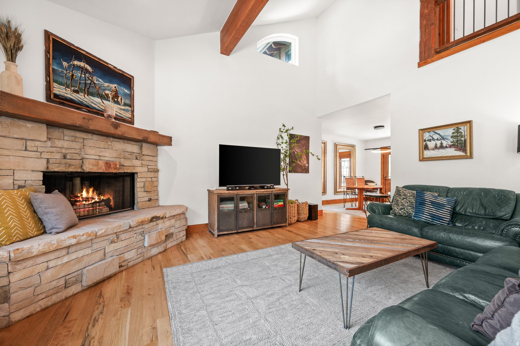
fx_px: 202
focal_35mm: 14
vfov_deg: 81.1
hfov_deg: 104.3
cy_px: 173
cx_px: 260
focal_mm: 14
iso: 500
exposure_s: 1/5
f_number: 7.1
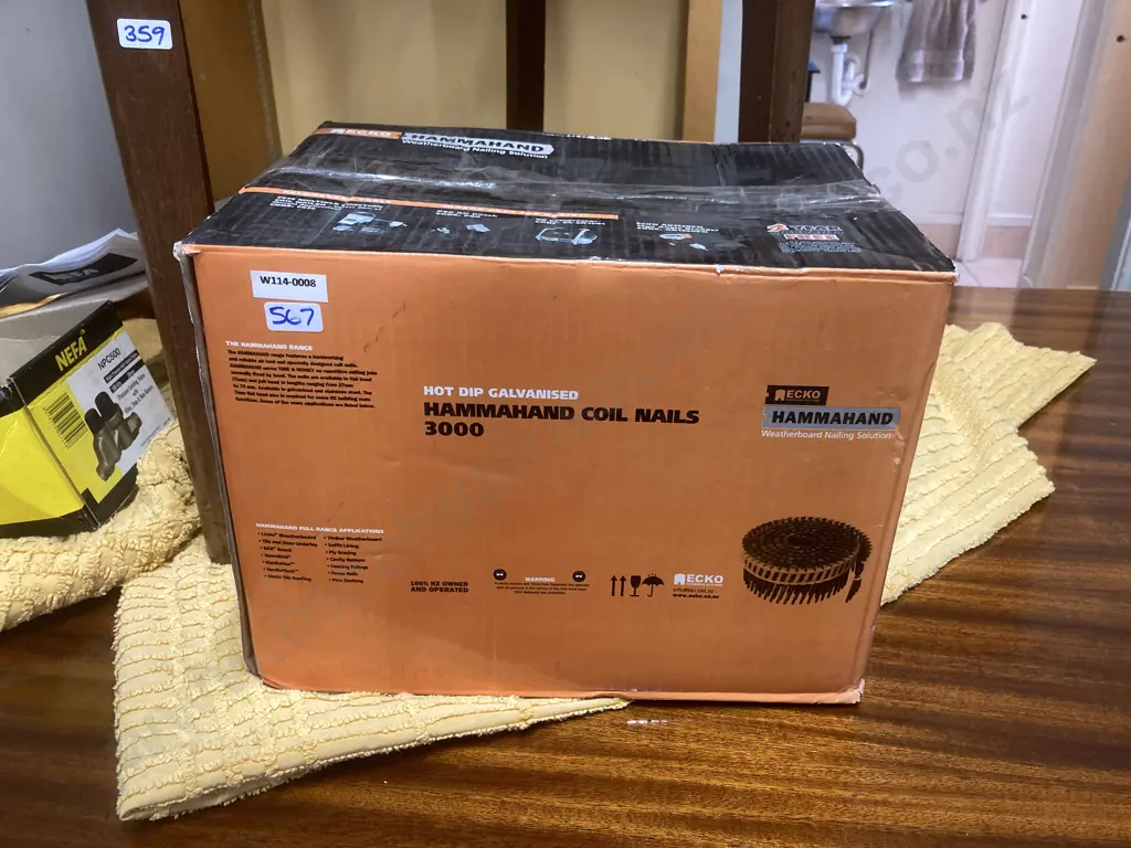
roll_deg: -0.1
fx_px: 915
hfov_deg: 63.4
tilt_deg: -25.9
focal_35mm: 28
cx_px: 566
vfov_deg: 49.7
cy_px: 424
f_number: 1.8
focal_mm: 3.99
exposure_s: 1/50
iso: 250
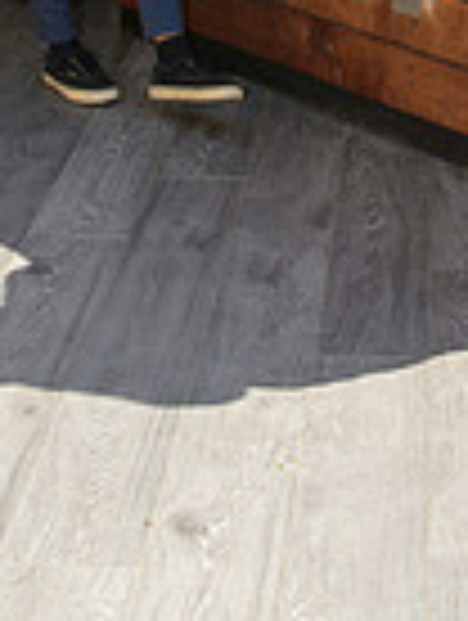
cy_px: -342
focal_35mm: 100
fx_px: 1797
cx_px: 475
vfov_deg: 17.4
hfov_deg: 14.6
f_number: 5
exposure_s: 1/200
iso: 125
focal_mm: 32
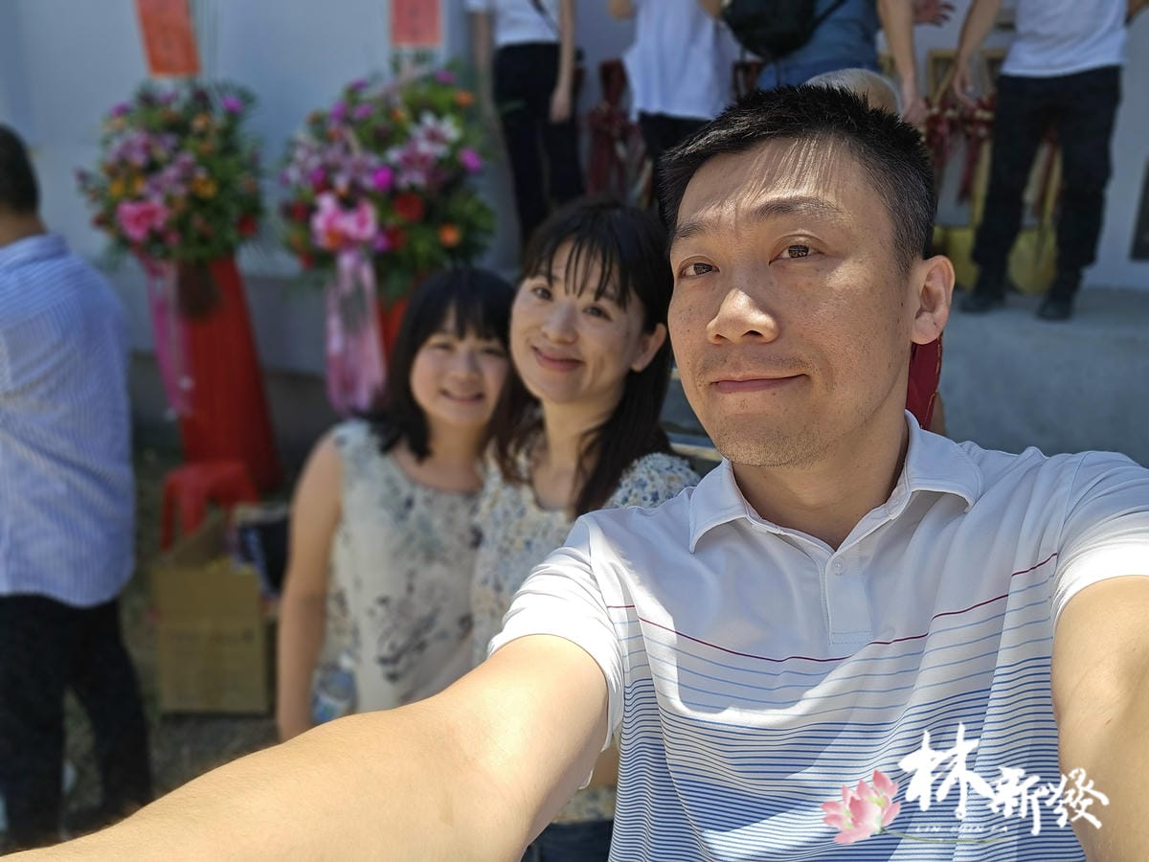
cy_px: 431
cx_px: 574
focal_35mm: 25
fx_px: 830
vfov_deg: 54.9
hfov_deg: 69.4
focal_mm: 3.3
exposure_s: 1/579
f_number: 2.2
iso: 25
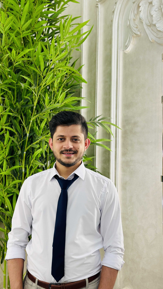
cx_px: 69
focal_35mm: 53
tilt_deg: +5.2
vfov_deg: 39.2
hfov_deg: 22.6
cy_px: 145
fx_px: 407
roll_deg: -1.1
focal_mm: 6.86
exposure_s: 1/100
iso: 100
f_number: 1.78
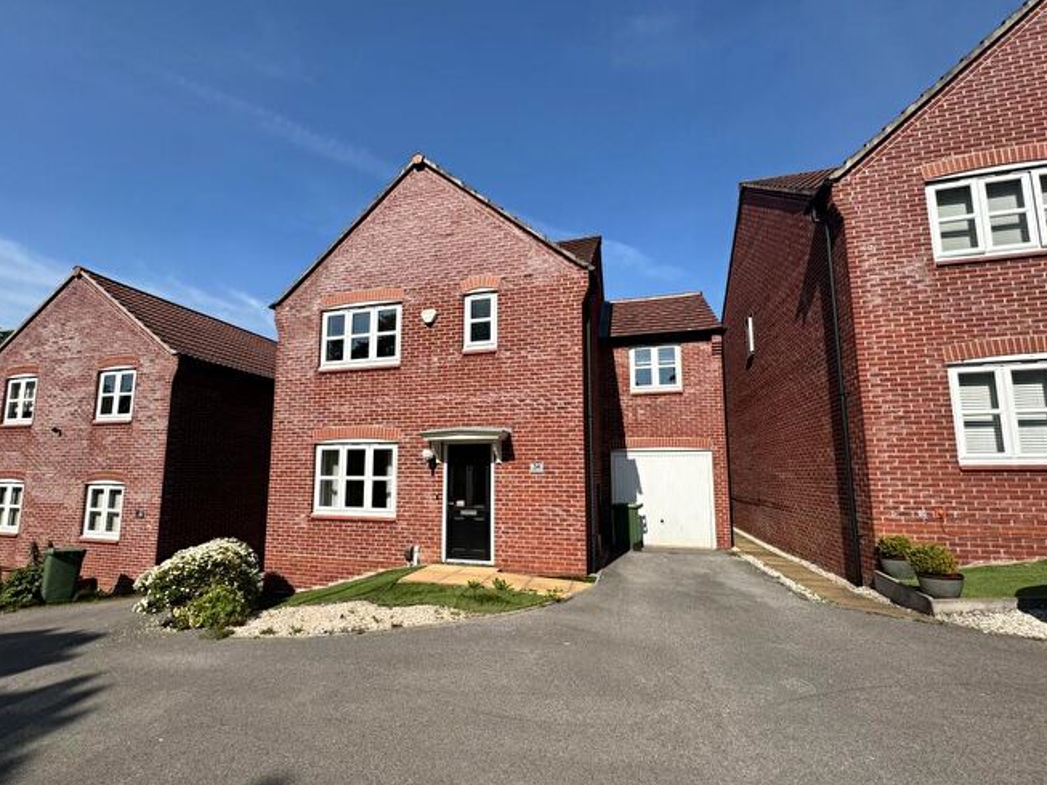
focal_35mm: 15
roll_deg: -0.4
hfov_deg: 98.1
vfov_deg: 81.7
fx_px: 454
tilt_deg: +7.2
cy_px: 417
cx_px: 502
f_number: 2.2
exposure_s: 1/2494
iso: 50
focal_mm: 2.22
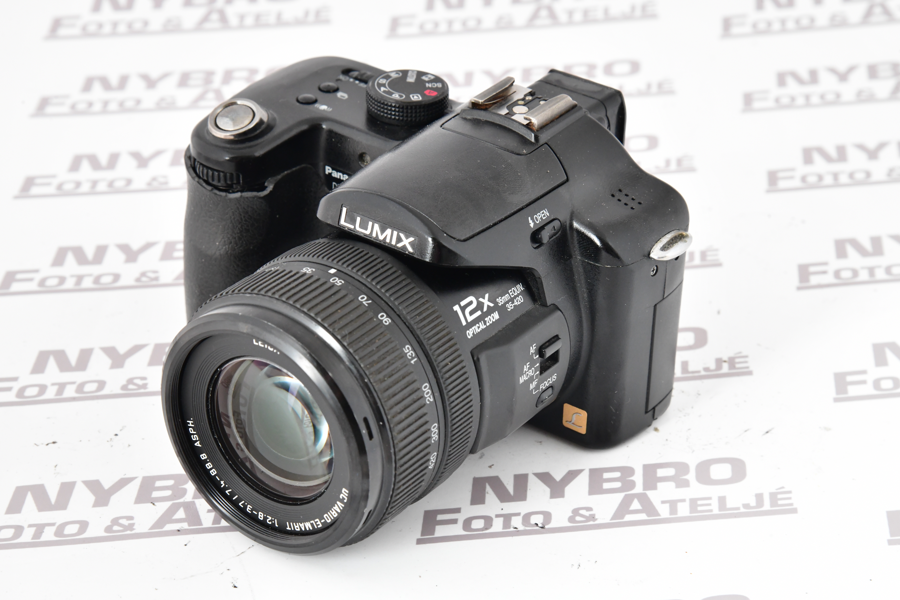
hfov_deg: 17.1
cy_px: 300
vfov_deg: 11.4
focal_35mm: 120
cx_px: 450
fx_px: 3000
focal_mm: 120
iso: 2500
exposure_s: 1/80
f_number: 14
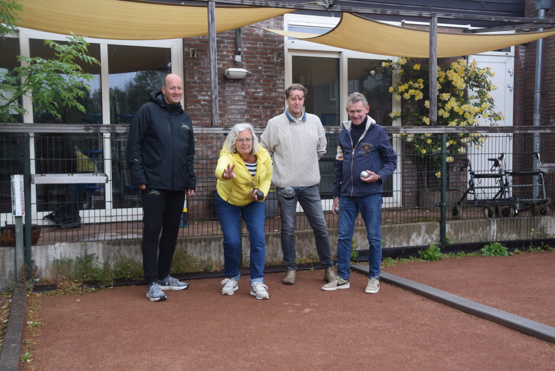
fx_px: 694
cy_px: 186
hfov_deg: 43.6
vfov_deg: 29.9
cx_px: 278
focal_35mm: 45
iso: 800
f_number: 4.2
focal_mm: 30
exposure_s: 1/1000
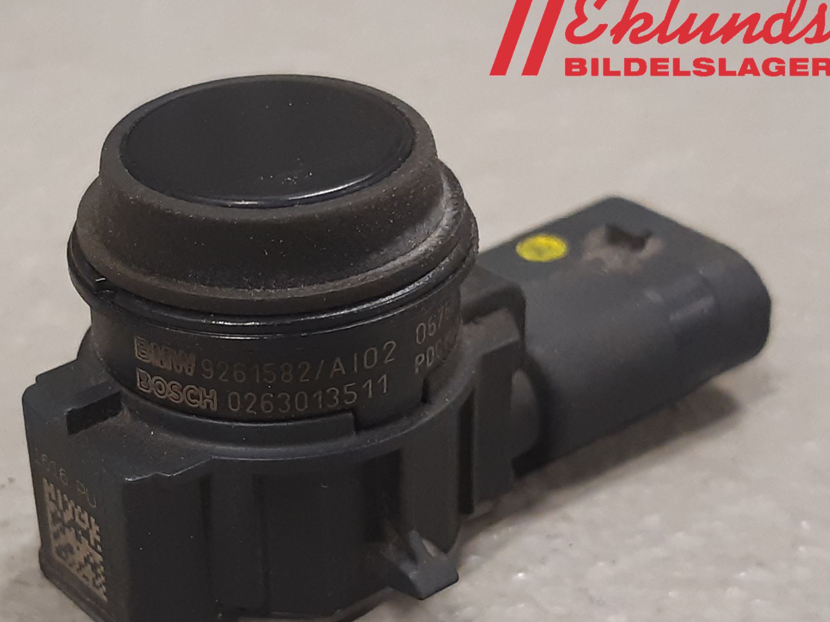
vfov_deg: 39.2
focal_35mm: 36
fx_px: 863
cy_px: 412
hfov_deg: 50.2
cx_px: 259
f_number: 1.7
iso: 160
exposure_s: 1/50
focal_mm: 3.93
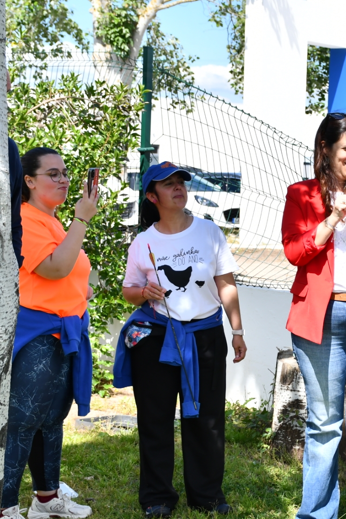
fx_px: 1269
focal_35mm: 88
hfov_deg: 15.2
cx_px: 349
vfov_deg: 23.1
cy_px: 288
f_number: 4.2
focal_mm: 34
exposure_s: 1/1000
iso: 200
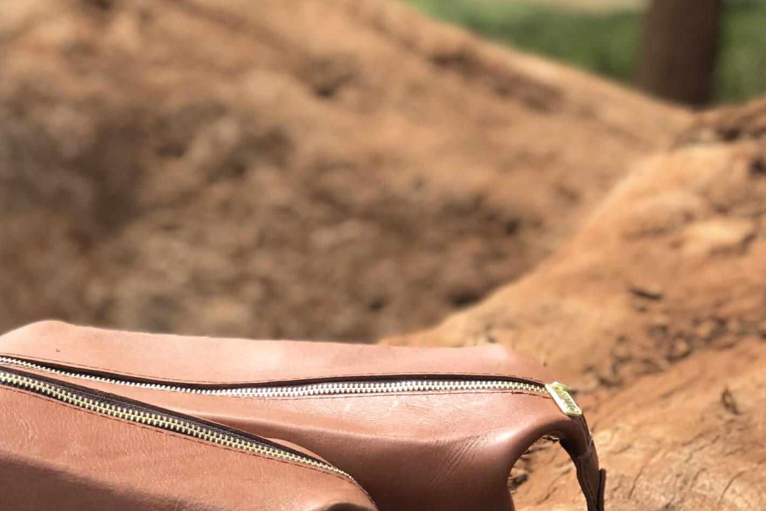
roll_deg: -4.0
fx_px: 2277
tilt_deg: -16.4
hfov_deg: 18.8
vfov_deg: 12.8
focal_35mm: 107
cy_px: 396
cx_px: 107
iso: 20
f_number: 2.8
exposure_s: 1/339
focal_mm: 6.6
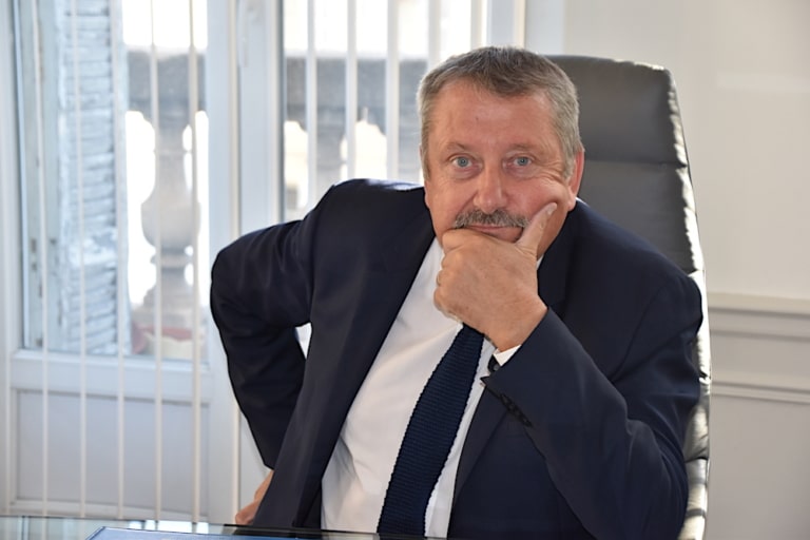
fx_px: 2092
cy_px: 270
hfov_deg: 21.9
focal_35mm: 93
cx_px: 405
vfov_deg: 14.7
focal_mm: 62
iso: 720
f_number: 5
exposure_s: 1/200
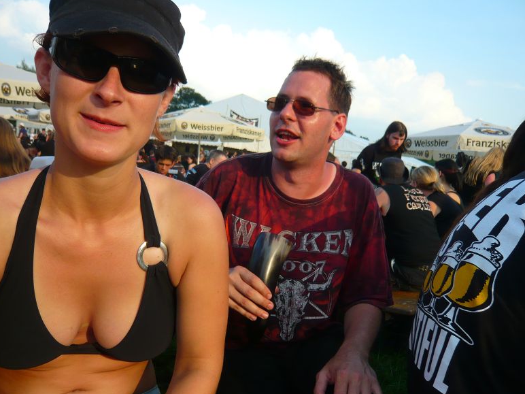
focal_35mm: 29
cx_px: 265
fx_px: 440
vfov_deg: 48.2
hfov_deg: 61.7
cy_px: 193
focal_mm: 4.6
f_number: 2.8
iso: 100
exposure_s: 1/500
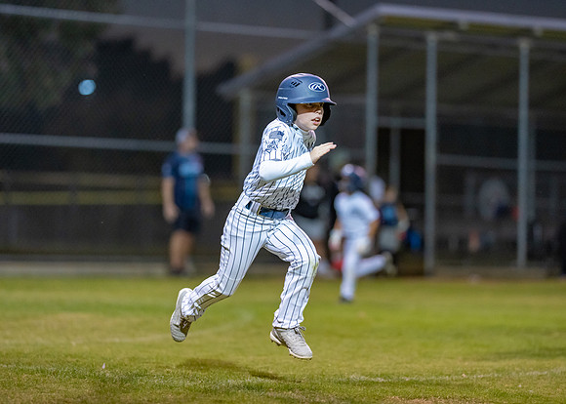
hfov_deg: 11.9
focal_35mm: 169
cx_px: 307
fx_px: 2709
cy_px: 182
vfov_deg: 8.5
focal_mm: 135
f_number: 1.8
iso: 2500
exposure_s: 1/1000
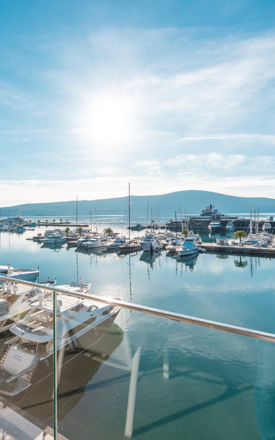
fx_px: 264
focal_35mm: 22
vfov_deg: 79.7
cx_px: 60
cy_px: 221
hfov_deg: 51.9
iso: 50
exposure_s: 1/800
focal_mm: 14
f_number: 5.6
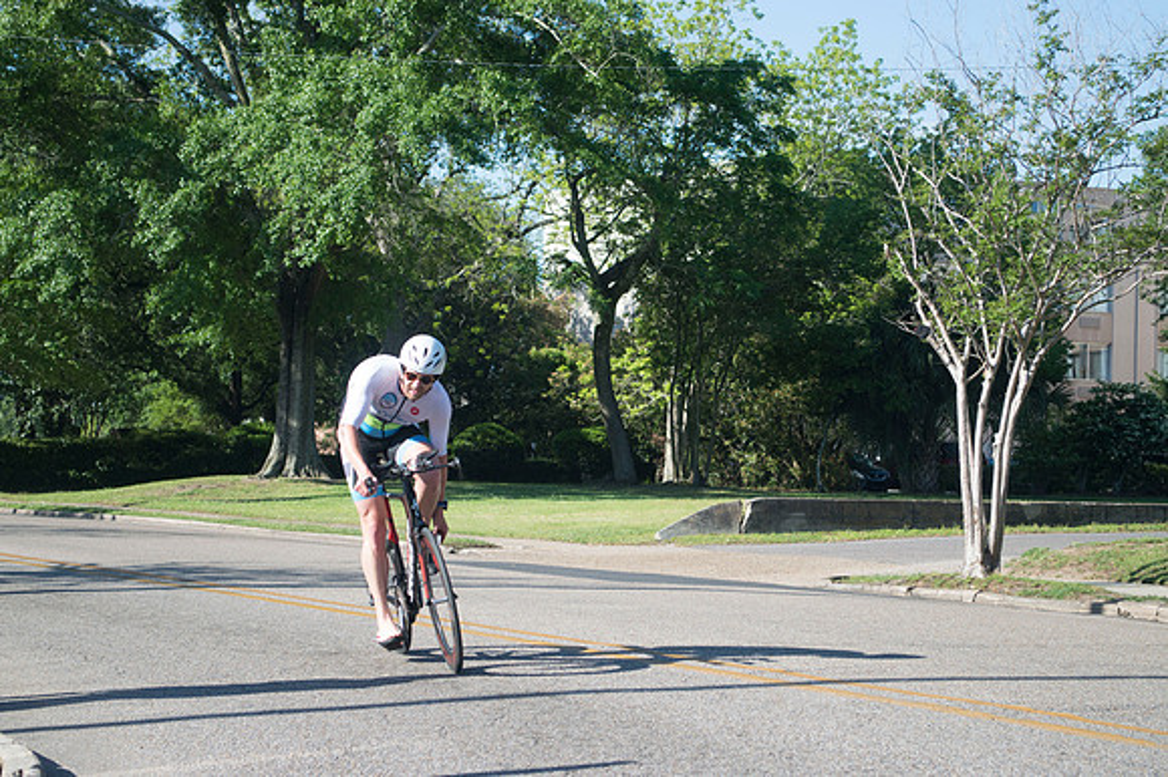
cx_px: 584
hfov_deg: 24.6
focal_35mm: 82
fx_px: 2675
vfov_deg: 16.5
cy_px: 388
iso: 400
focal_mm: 55
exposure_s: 1/640
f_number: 5.6
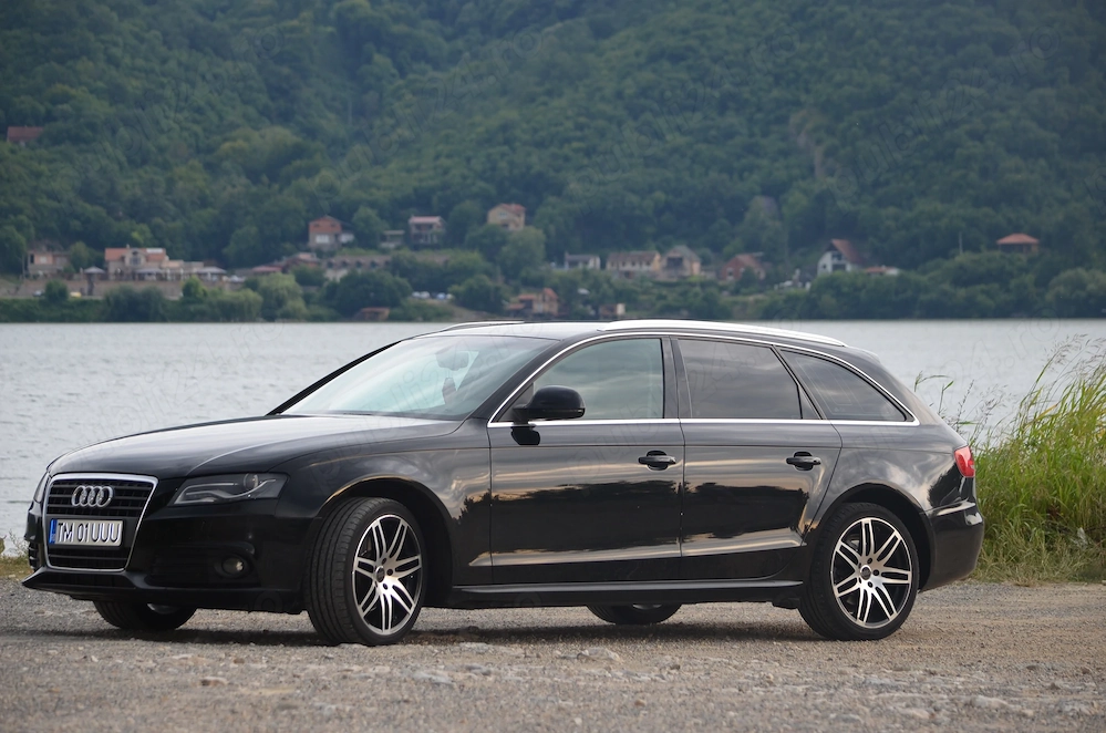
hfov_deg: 14.0
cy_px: 366
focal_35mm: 147
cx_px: 553
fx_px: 4507
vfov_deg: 9.3
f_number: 4.5
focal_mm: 98
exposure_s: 1/125
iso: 200
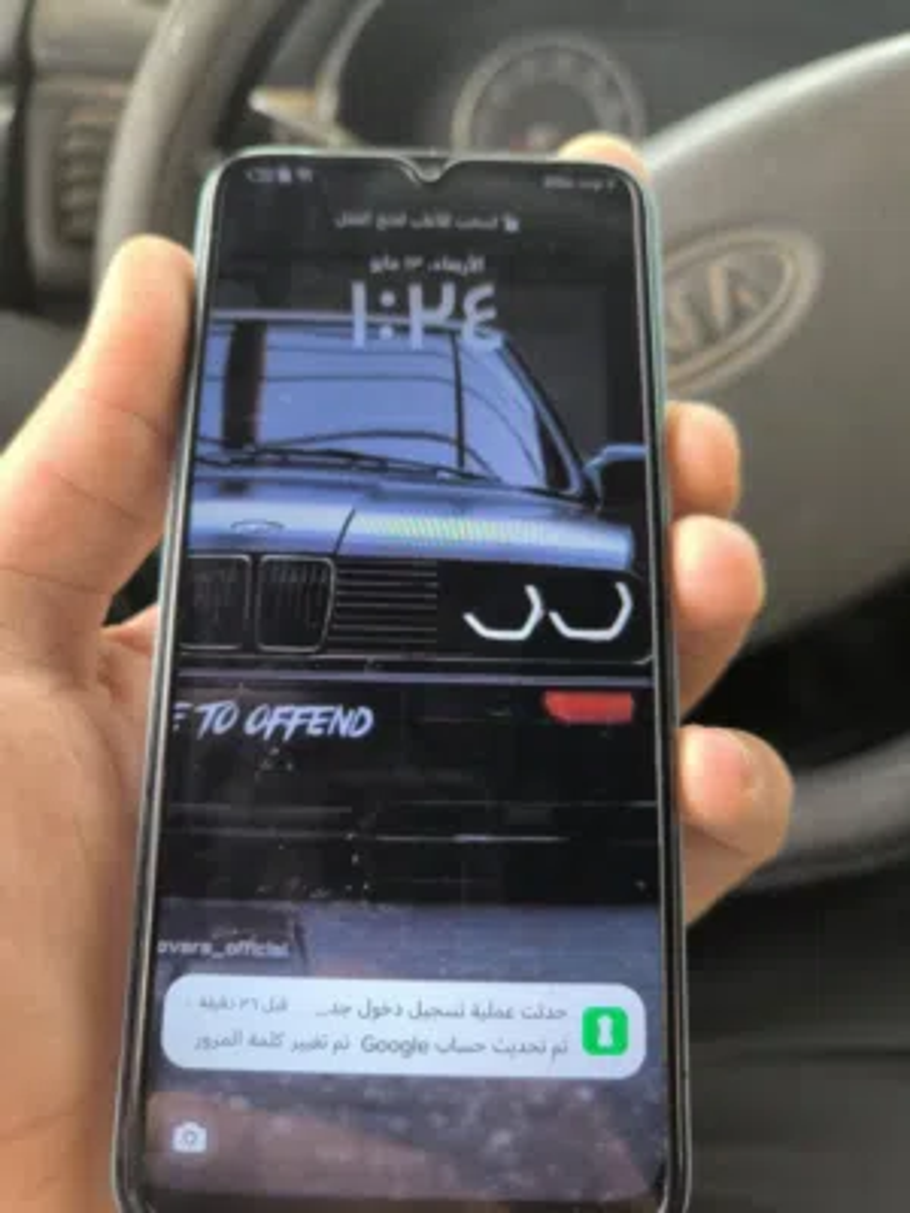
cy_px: 606
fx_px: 841
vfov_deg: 71.6
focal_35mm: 24
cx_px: 455
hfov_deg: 56.8
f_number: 1.9
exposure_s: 1/100
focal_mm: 6.92
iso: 195
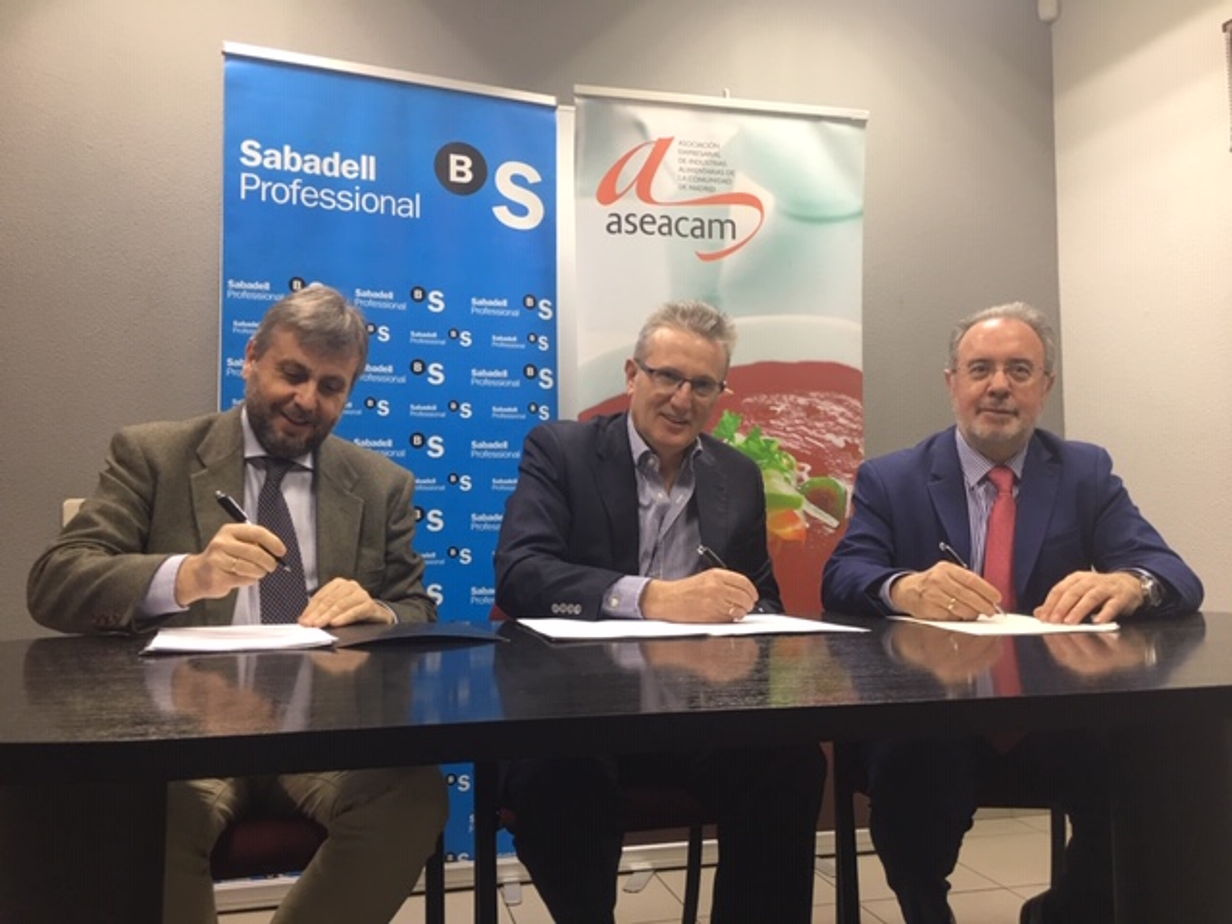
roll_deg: +0.7
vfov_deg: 48.2
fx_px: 1032
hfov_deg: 61.7
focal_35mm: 29
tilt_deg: +4.0
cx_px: 616
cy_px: 462
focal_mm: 4.15
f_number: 2.2
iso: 64
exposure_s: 1/17
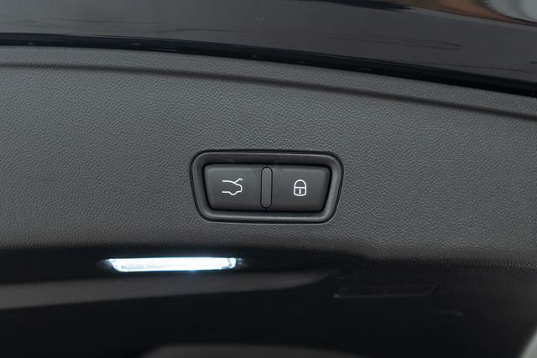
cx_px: 268
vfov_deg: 31.9
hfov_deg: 46.4
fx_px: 627
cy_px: 179
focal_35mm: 42
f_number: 3.2
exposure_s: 1/40
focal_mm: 28
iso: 800
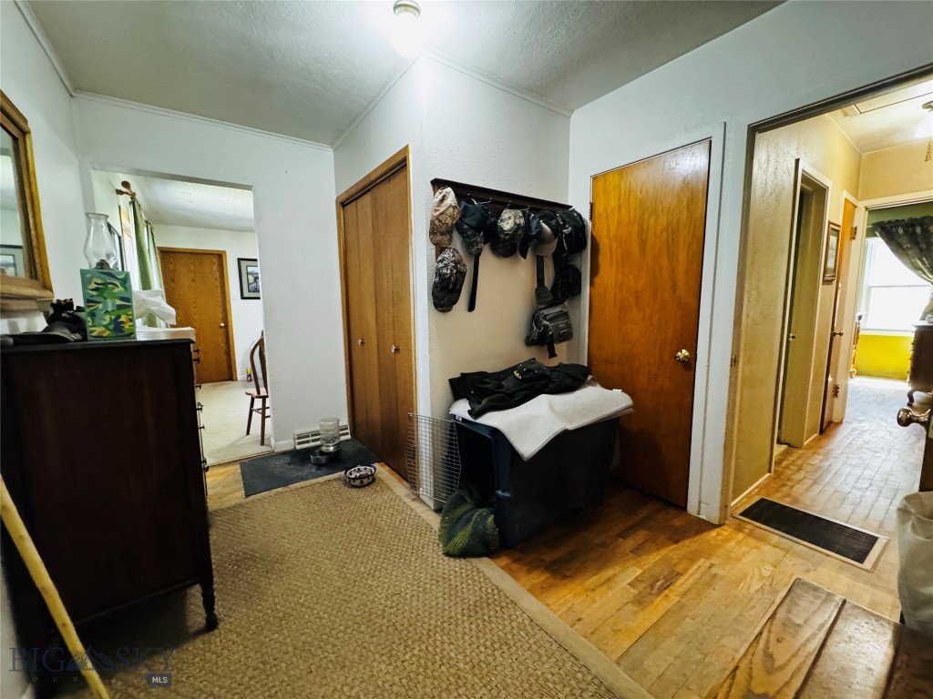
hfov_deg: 102.1
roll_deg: +0.8
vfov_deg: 85.7
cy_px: 350
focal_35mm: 14
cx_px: 466
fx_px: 377
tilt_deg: -8.6
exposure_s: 1/60
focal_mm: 2.22
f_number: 2.2
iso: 1000
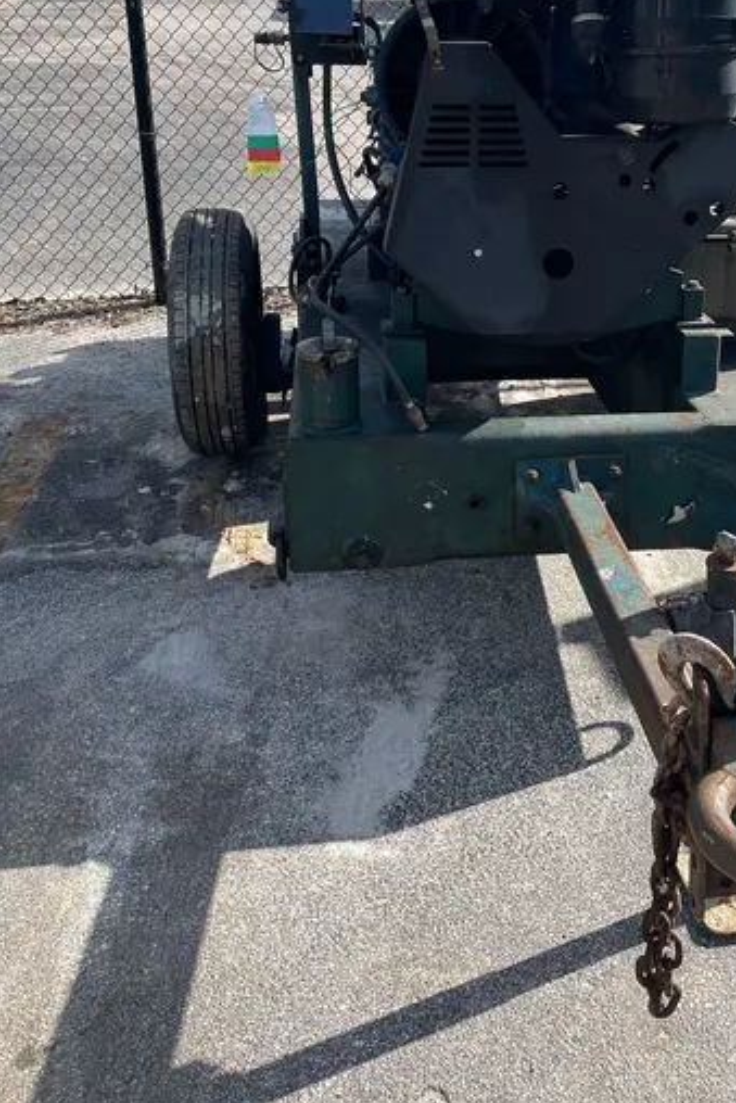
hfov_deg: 33.9
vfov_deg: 48.6
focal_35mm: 39
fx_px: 1195
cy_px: 353
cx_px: 491
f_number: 1.6
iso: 32
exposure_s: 1/1770
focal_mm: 4.2
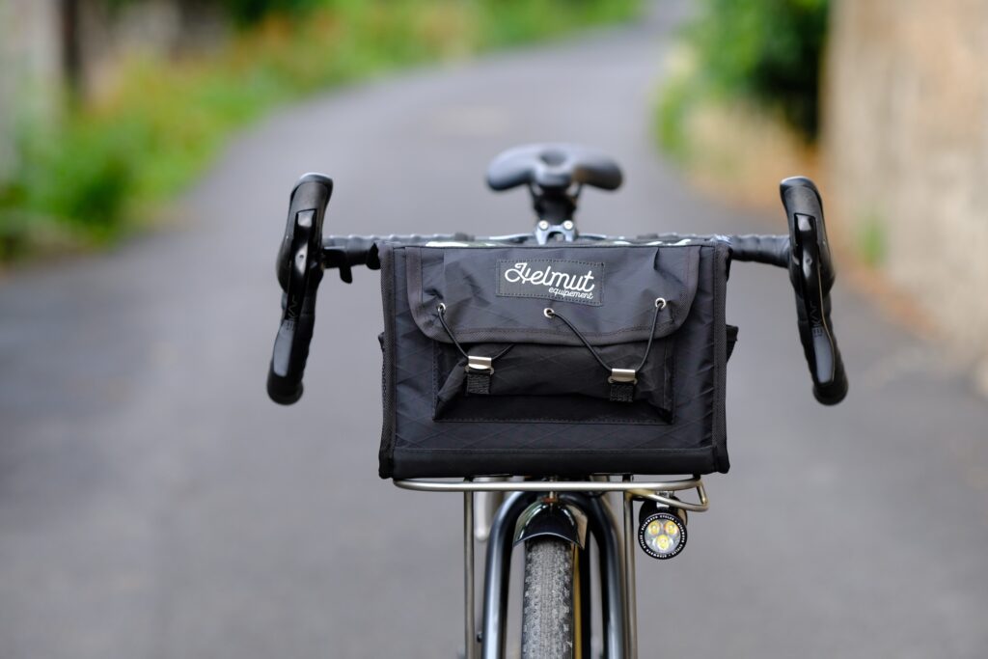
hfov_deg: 15.2
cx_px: 494
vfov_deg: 10.2
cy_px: 330
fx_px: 3705
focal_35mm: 135
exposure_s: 1/640
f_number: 2.8
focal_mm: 90
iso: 320
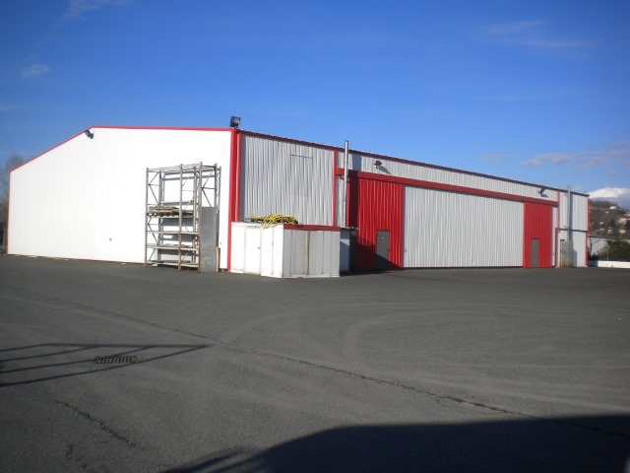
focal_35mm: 35
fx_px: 637
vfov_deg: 40.7
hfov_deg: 52.6
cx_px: 315
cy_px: 236
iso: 80
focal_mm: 6.3
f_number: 4.6
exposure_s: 1/1000
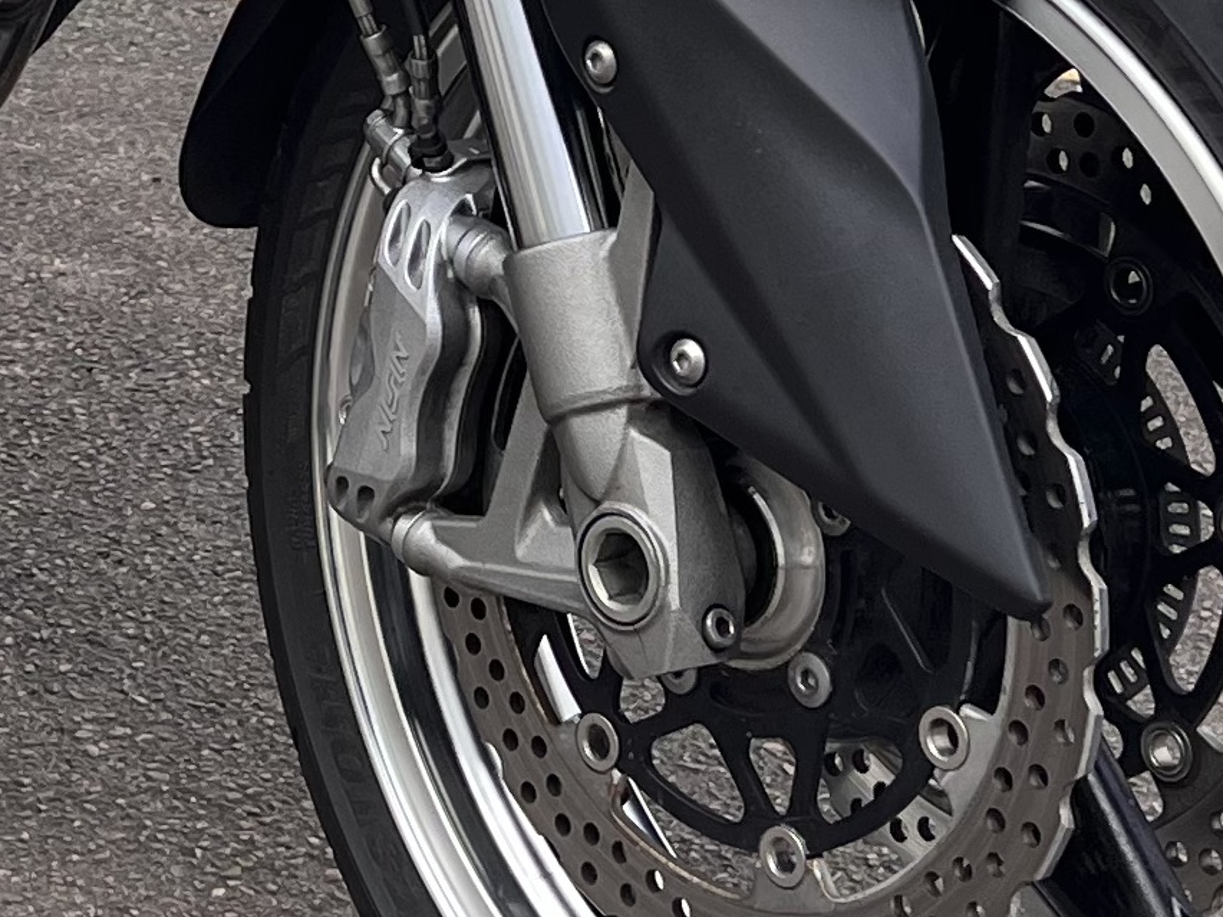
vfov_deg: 12.4
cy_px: -425
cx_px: -191
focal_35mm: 114
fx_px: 4028
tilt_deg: -13.1
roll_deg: -0.1
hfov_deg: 16.6
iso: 50
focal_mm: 5.7
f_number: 1.5
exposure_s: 1/1196
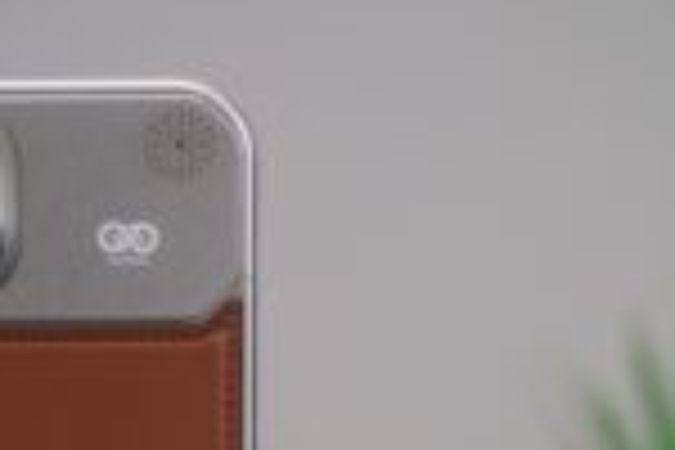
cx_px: 32
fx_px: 3750
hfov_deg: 10.2
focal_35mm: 200
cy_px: 515
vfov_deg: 6.8
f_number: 4
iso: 500
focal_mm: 75
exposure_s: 1/90
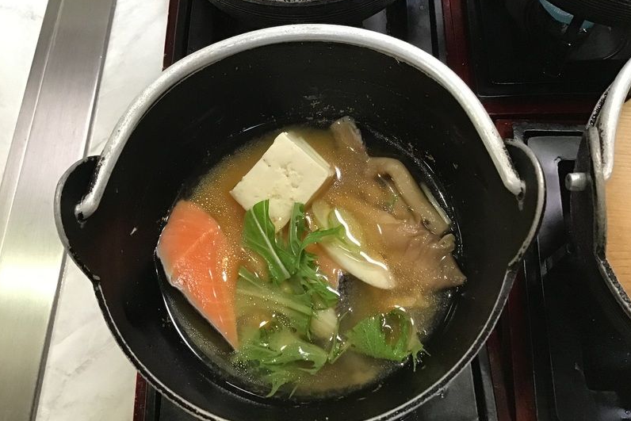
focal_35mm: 33
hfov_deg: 57.2
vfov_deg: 40.0
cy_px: 207
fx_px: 578
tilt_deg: -68.4
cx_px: 316
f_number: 2.4
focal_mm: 3.3
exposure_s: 1/30
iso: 160
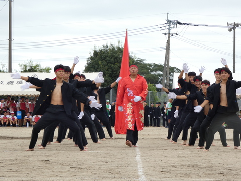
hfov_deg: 12.5
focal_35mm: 158
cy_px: 90
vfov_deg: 9.4
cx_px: 120
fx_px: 1100
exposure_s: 1/100
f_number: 5.4
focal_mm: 28.1
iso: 80
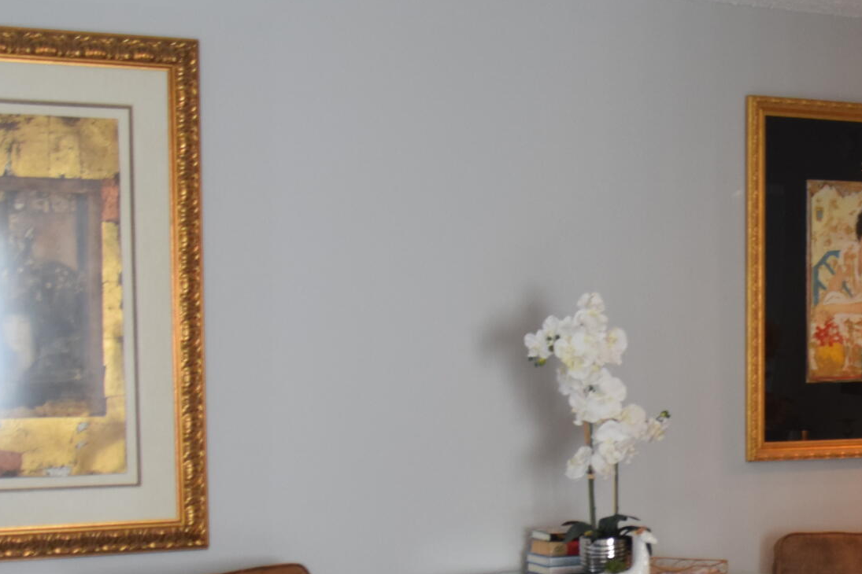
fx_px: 1772
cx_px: 795
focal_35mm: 74
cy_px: 506
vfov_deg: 18.2
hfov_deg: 26.3
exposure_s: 1/60
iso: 560
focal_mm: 18
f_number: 4
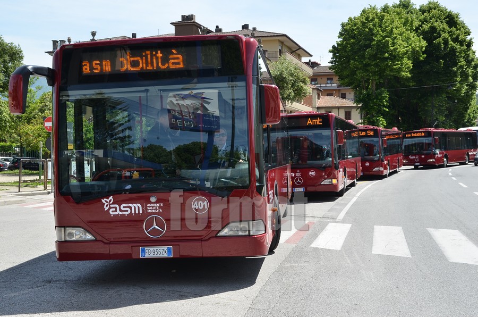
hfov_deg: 42.4
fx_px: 616
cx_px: 239
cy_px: 158
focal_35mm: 46
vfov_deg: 28.8
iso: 400
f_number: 13
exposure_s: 1/320
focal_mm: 31
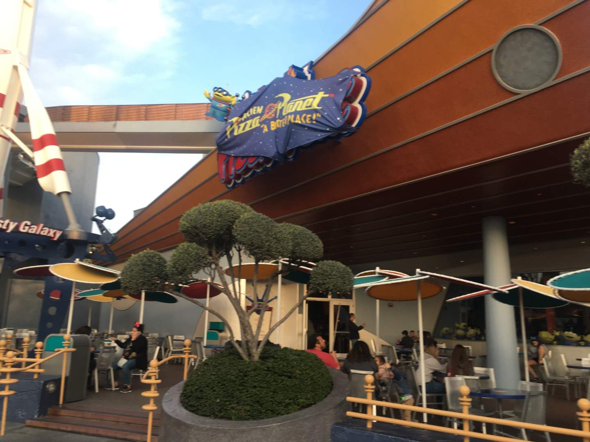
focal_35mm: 29
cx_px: 295
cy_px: 221
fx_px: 494
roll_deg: -1.4
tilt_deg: +14.1
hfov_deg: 61.7
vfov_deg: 48.2
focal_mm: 4.15
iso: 32
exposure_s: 1/120
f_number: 2.2
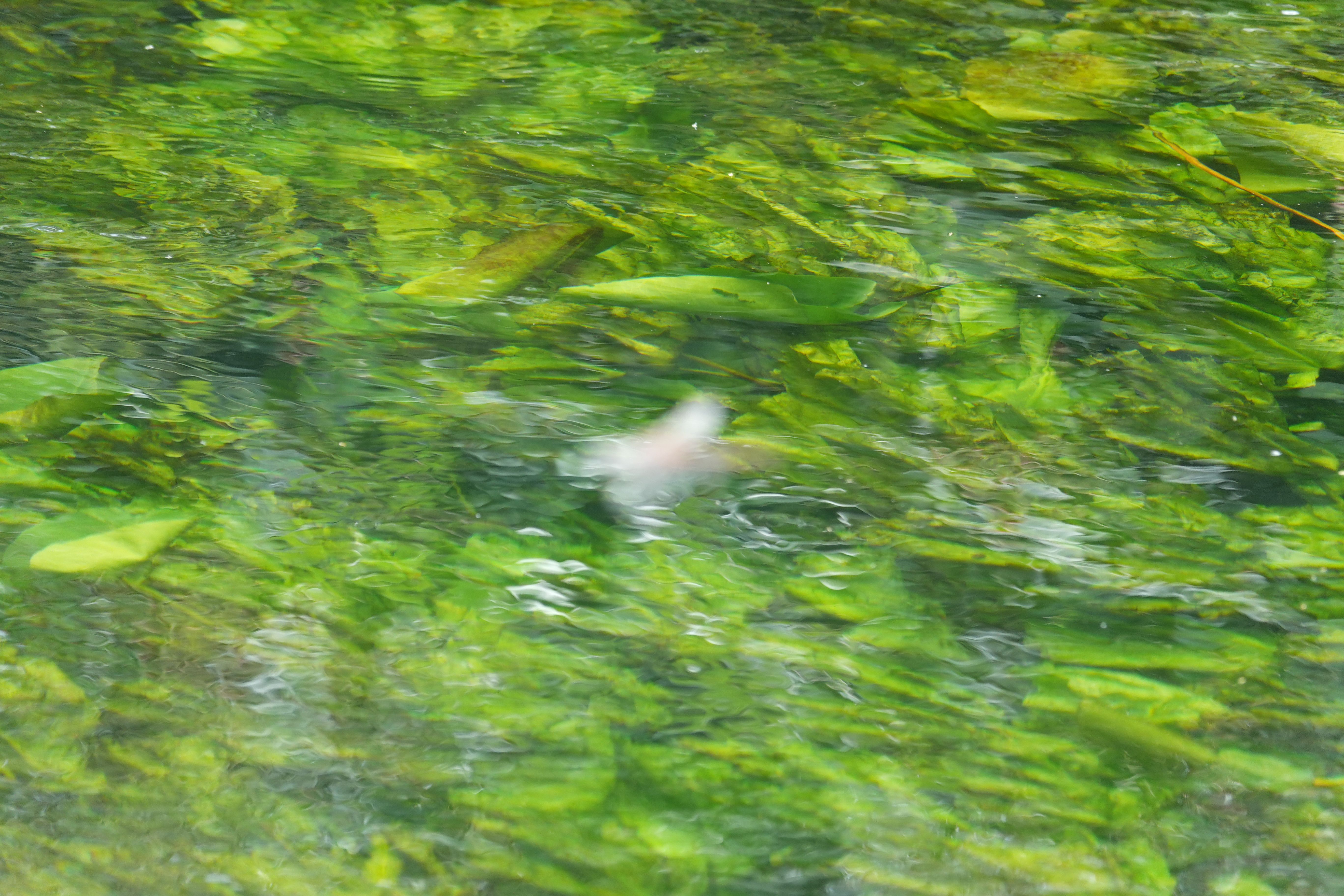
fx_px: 20158
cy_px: 448
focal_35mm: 540
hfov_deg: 3.8
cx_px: 672
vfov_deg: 2.5
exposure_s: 1/250
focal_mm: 188.34
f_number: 4
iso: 320
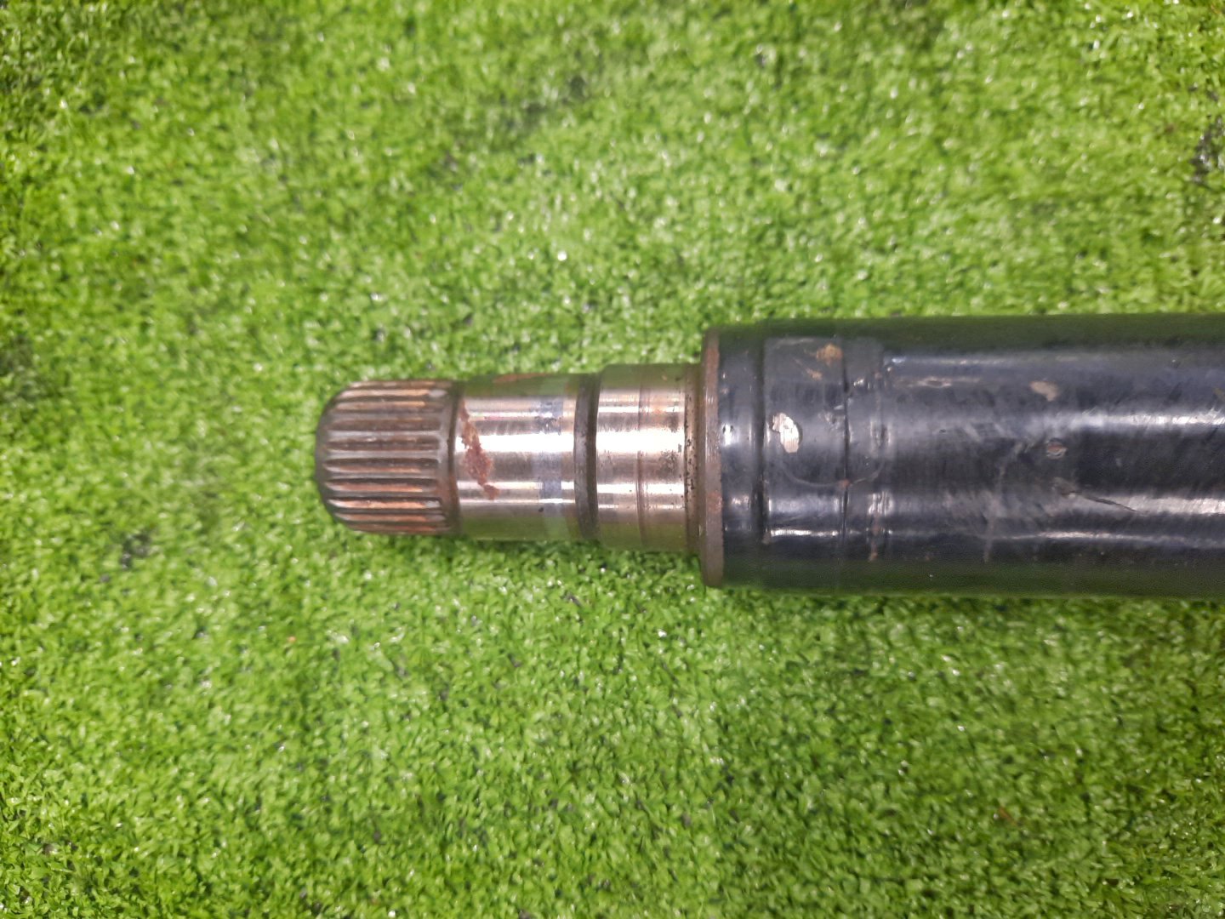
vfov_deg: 54.9
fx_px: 885
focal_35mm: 25
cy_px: 460
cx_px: 612
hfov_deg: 69.4
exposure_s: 1/25
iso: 313
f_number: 2
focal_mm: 4.6
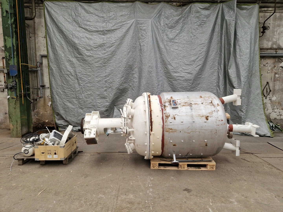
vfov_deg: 58.9
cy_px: 106
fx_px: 188
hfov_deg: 73.9
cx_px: 142
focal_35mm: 23
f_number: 1.8
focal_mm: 5.4
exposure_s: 1/180
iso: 50
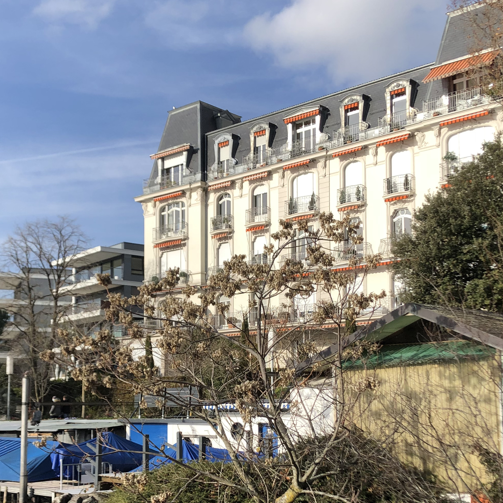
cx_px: 200
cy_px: 341
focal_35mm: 51
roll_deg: +1.4
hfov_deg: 33.3
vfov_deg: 33.1
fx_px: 838
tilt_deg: +4.5
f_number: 1.8
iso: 20
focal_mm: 4
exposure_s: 1/1779
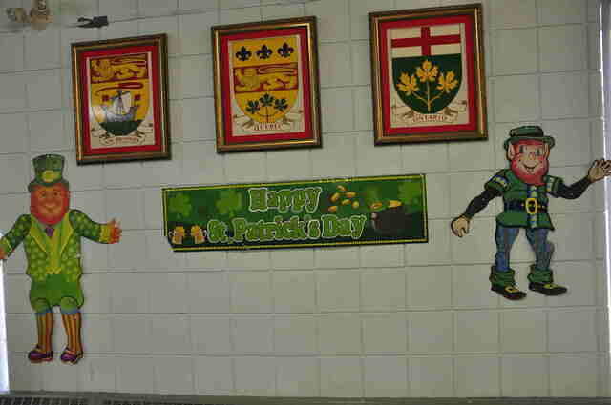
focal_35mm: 30
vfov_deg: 43.5
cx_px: 306
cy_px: 202
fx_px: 509
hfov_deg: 62.0
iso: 800
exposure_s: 1/60
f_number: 5
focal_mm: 20
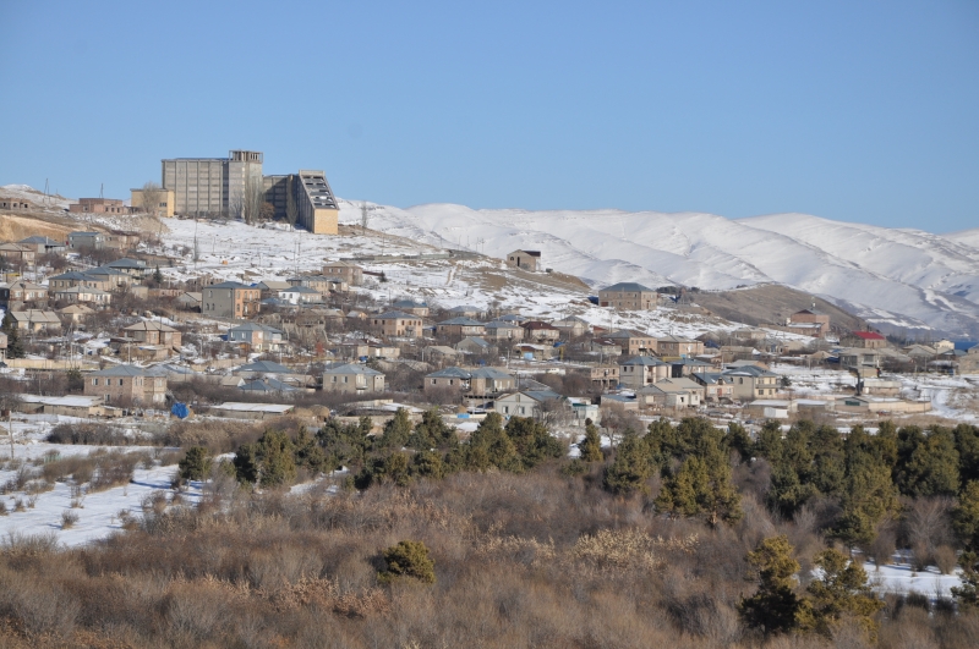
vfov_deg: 11.4
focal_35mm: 120
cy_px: 324
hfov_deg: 17.1
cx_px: 490
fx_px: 3259
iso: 200
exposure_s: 1/1000
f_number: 8
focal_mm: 80
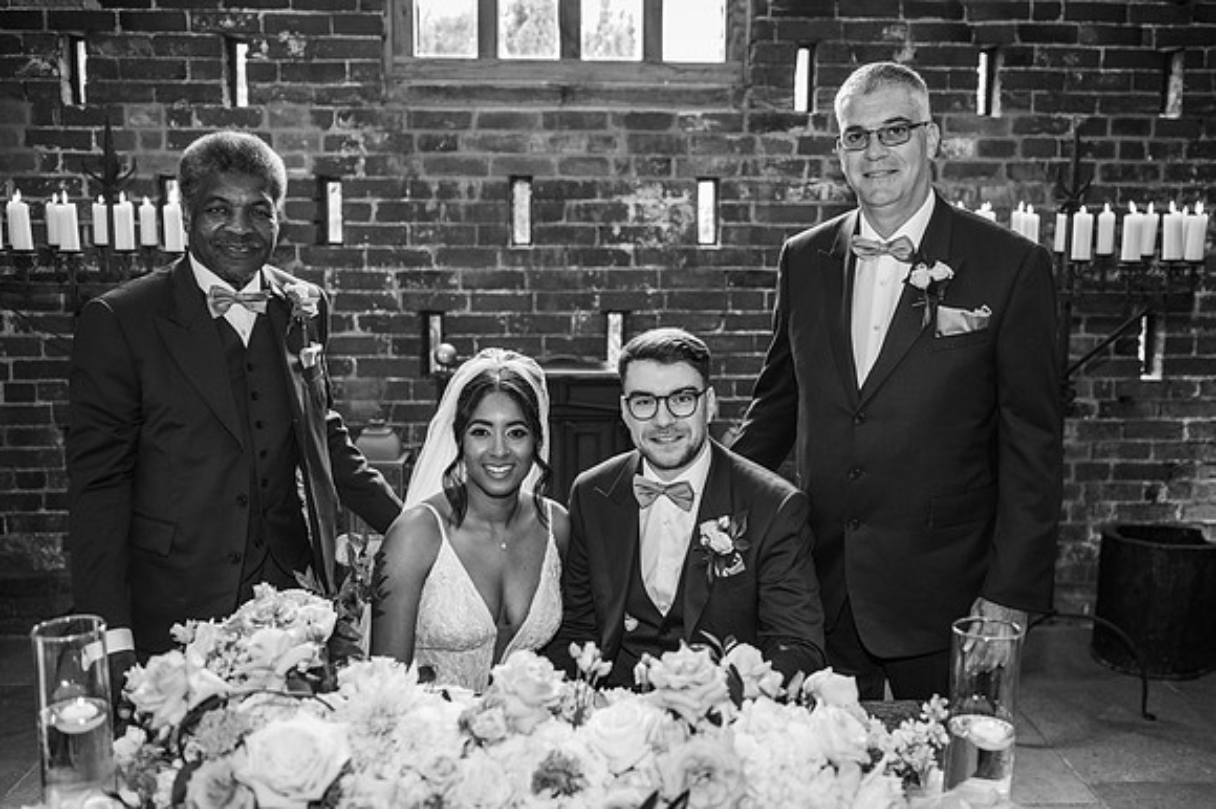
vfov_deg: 35.8
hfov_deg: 51.7
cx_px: 645
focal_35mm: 37
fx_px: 1254
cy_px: 380
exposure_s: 1/200
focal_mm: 35
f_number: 2.2
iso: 800
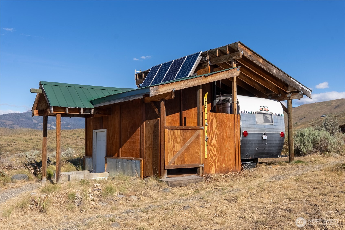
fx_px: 336
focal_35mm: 35
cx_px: 172
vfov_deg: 37.9
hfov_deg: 54.4
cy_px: 115
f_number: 6.3
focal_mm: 35
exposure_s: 1/8000
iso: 100
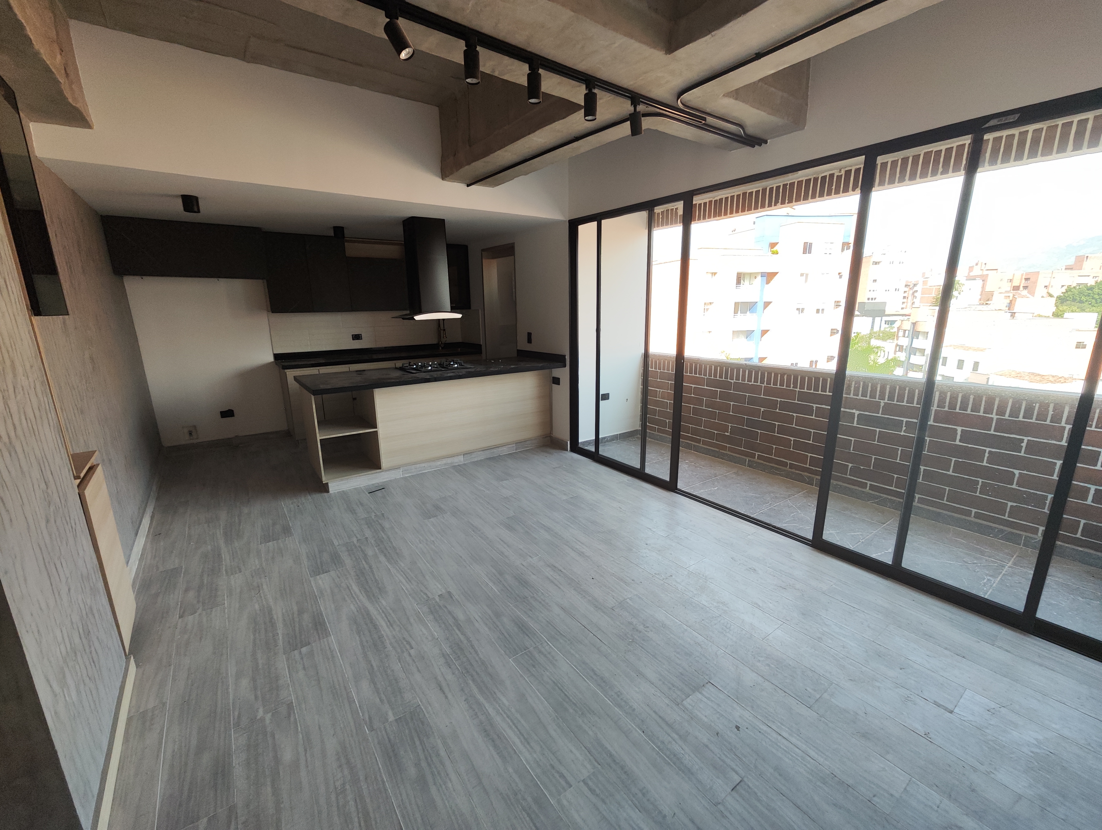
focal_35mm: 14
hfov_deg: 102.0
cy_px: 415
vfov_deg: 85.8
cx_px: 551
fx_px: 446
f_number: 2.2
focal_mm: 2.16
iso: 91
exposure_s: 1/120
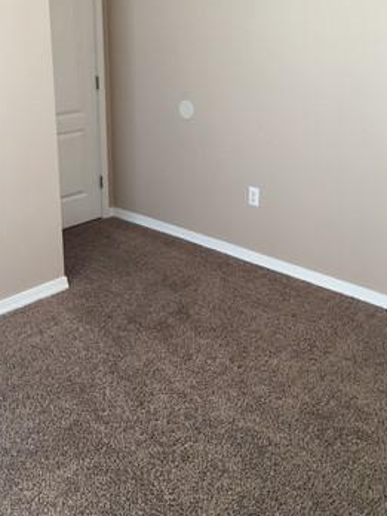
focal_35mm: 40
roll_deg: +1.1
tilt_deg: -14.0
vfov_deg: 46.3
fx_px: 596
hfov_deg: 35.7
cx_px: 142
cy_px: 184
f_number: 2.2
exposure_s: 1/15
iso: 50
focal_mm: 4.15
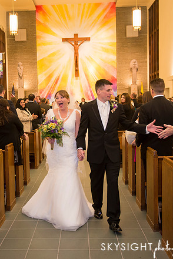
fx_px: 360
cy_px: 129
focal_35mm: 50
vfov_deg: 39.6
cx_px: 55
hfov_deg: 26.8
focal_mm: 32
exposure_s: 1/125
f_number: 2.8
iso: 1600
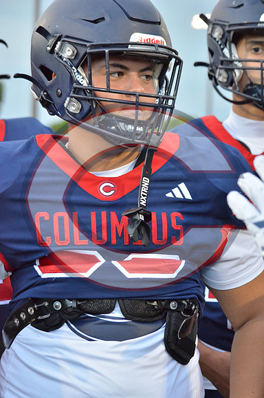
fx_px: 1127
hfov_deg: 13.4
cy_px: 199
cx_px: 132
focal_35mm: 102
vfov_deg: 20.1
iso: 3200
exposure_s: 1/500
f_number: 4.5
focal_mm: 68
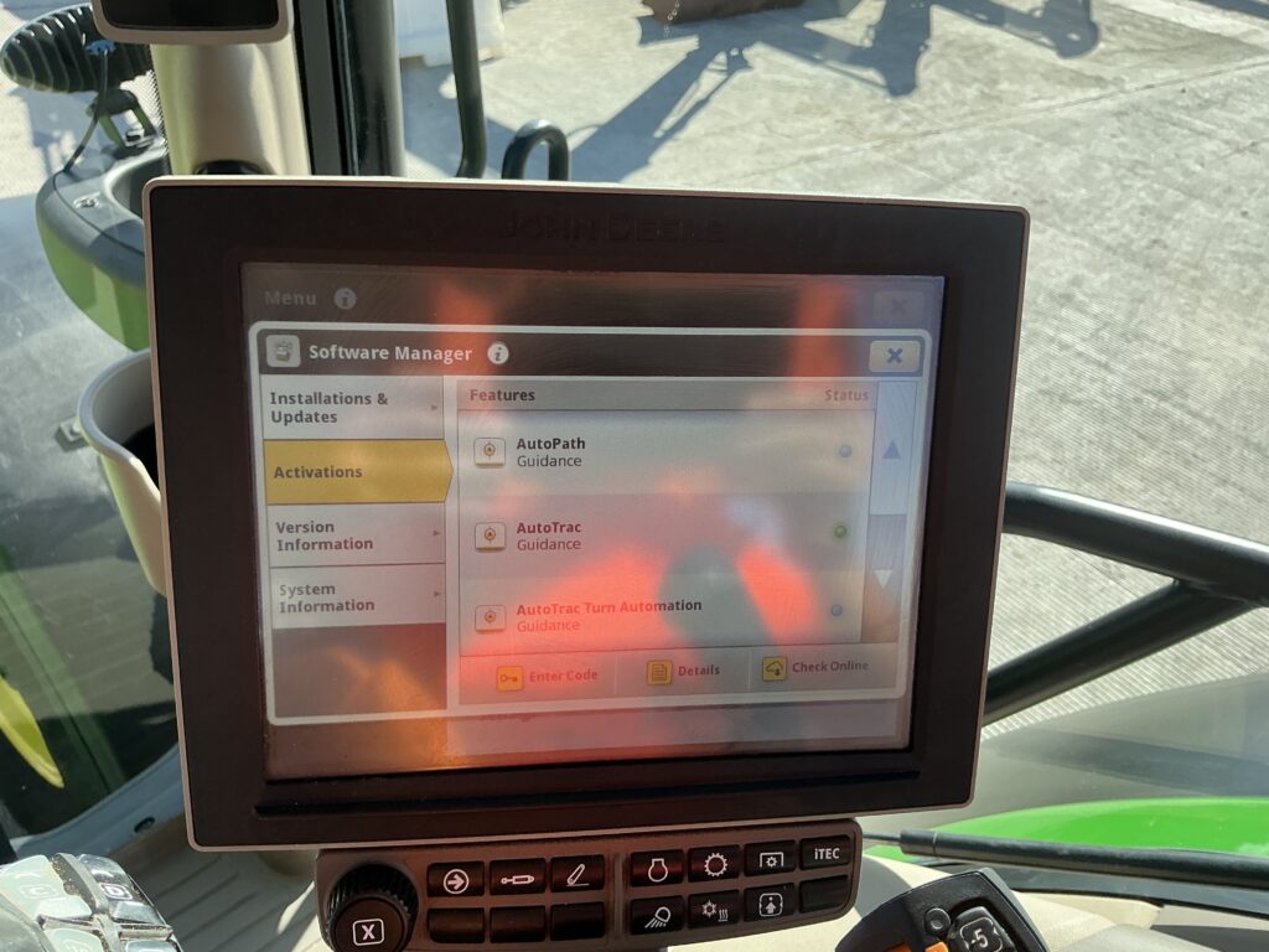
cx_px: 634
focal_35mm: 28
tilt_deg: -35.7
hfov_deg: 63.4
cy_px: 476
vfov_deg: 49.7
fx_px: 1026
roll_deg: -3.2
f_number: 1.8
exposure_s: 1/394
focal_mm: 3
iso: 25
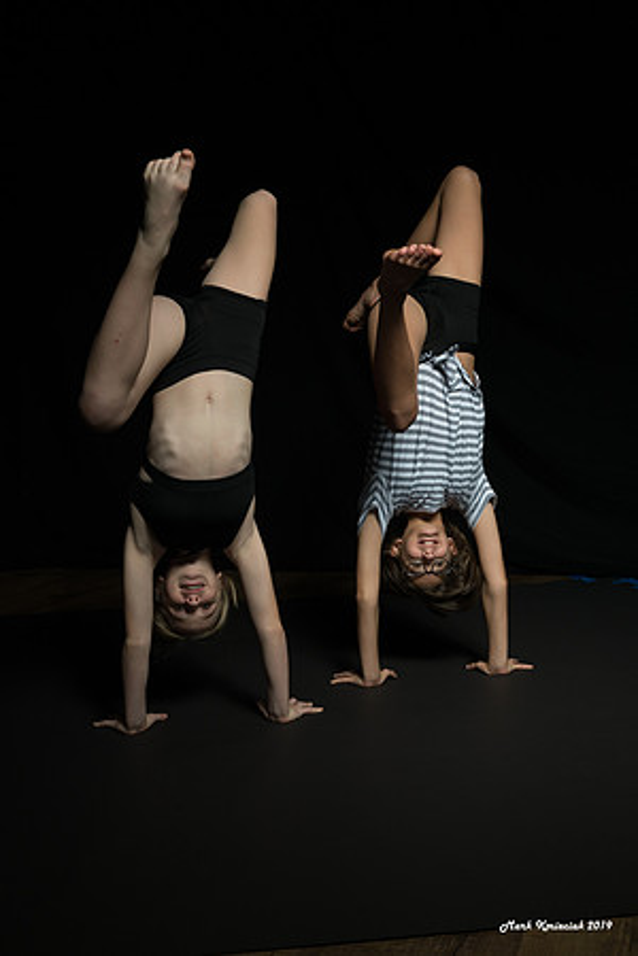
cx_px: 342
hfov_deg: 30.0
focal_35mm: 45
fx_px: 1191
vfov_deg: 43.7
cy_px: 529
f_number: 9
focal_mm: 27
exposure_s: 1/250
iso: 200
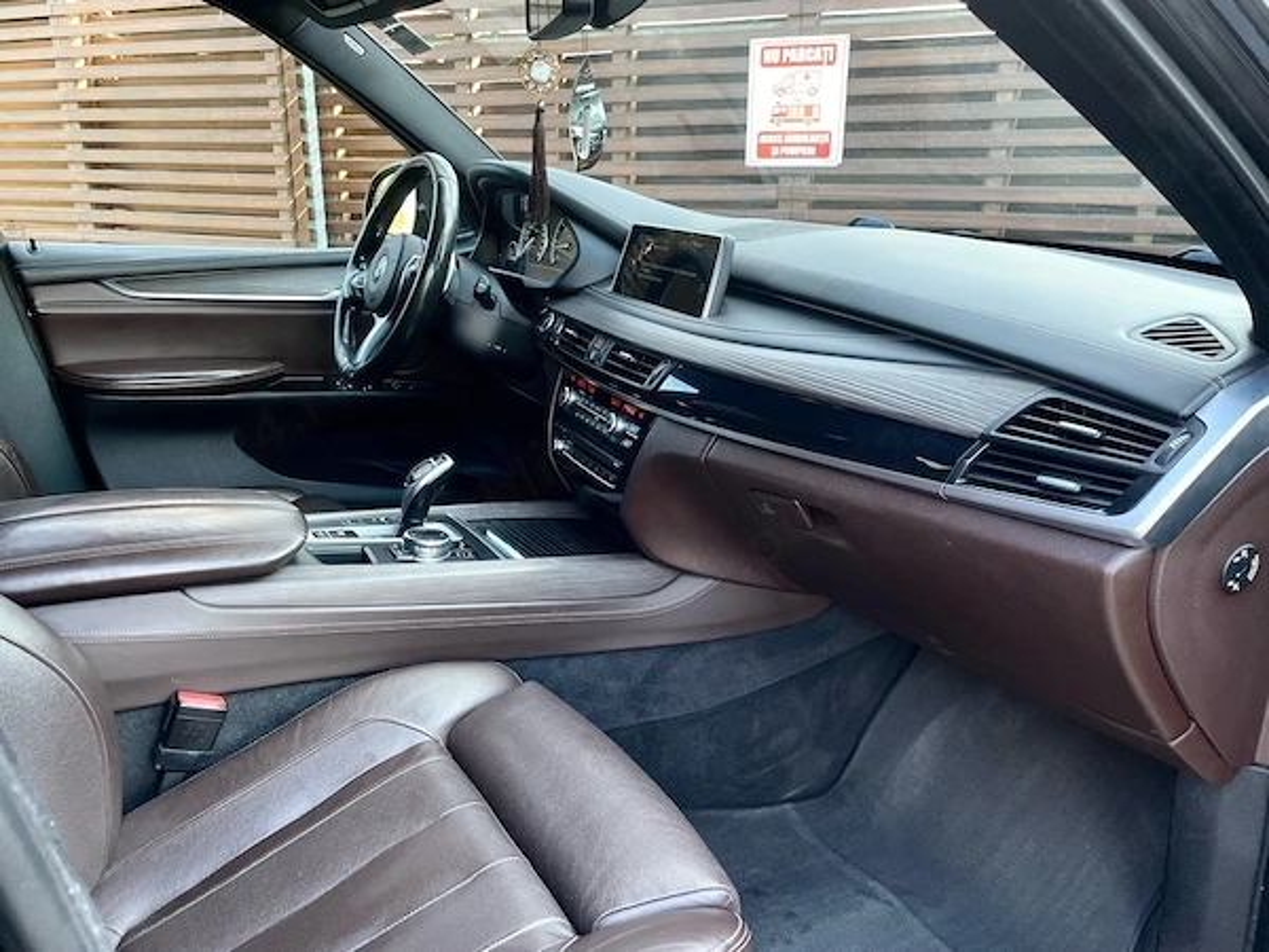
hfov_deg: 67.3
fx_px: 953
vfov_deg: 53.1
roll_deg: -1.2
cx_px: 634
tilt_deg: -16.0
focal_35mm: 26
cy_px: 476
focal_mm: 4.2
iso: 100
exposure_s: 1/121
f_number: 1.6
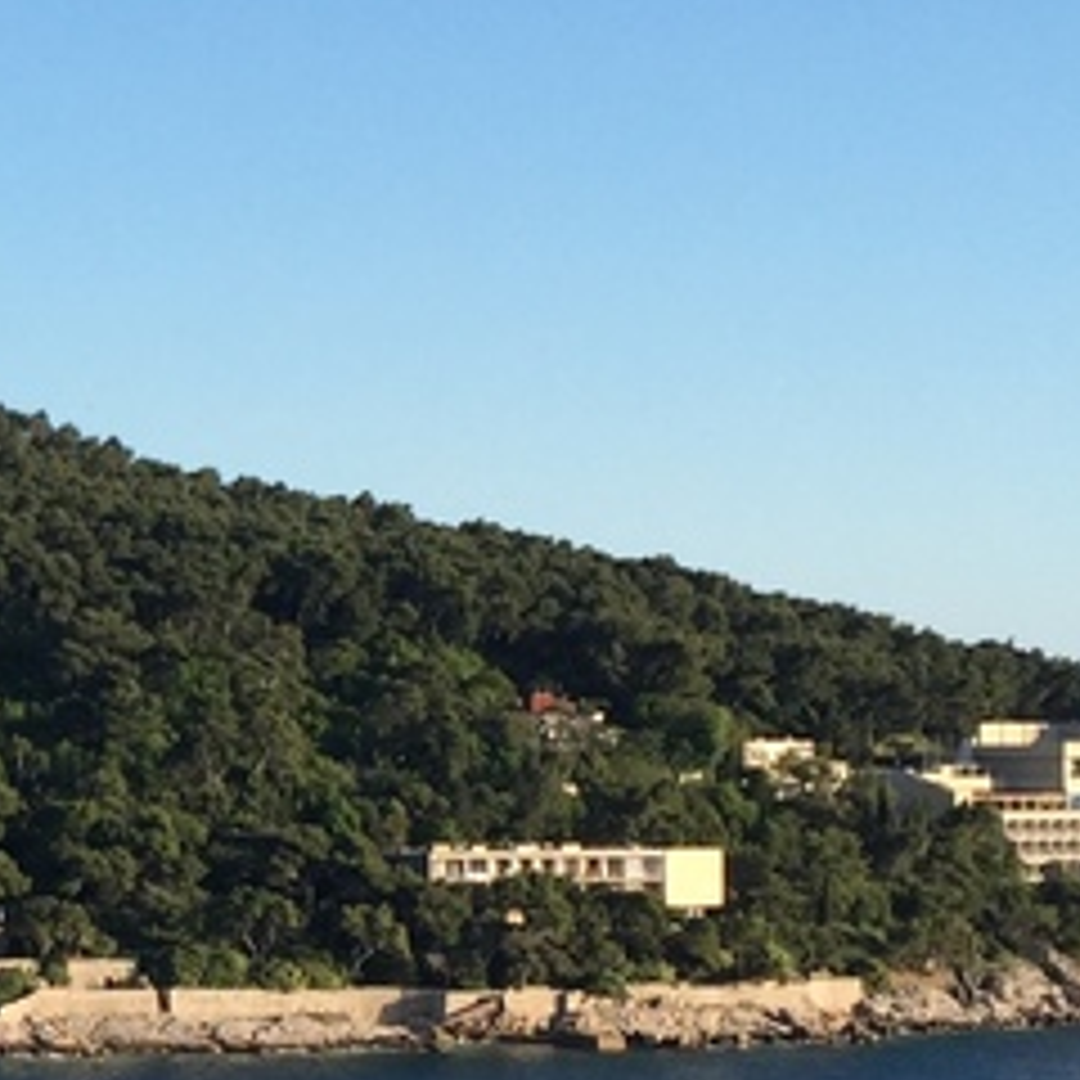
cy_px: 716
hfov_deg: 13.0
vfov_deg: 13.6
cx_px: -446
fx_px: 4518
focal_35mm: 128
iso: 32
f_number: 2.2
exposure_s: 1/989
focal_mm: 4.15
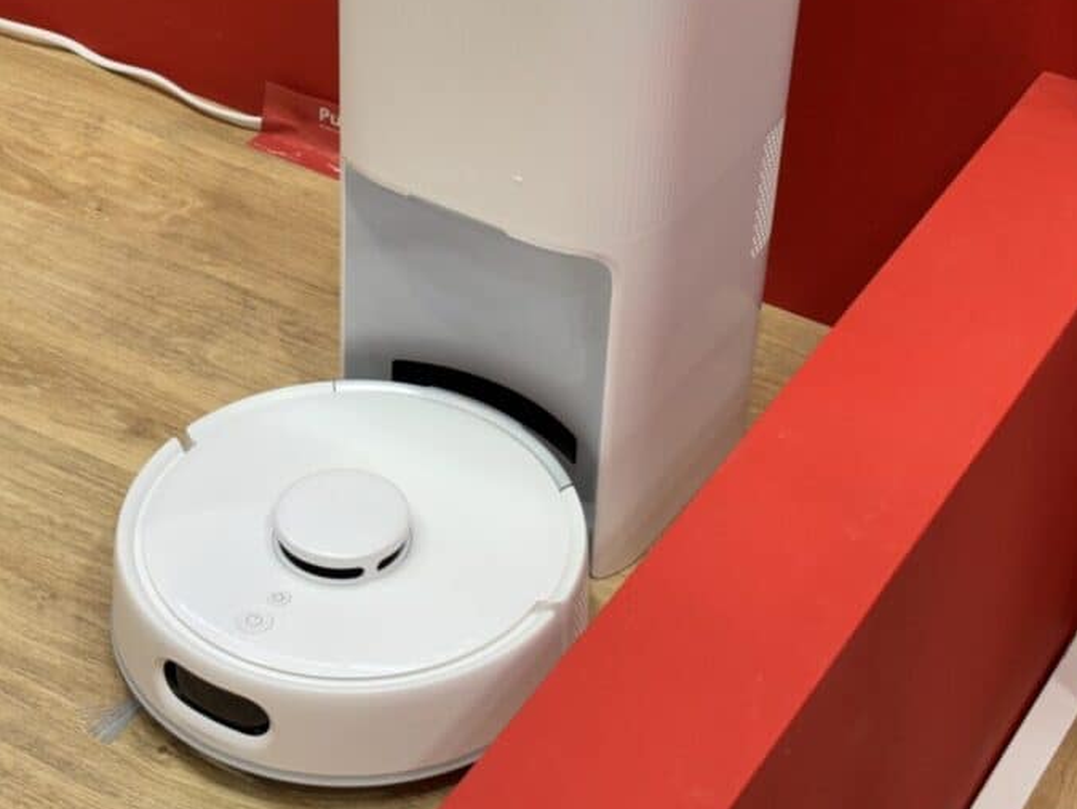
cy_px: 259
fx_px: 2459
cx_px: 484
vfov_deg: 18.6
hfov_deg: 24.7
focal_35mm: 79
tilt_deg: -35.4
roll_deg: -3.5
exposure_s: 1/109
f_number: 1.6
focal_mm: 5.96
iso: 25
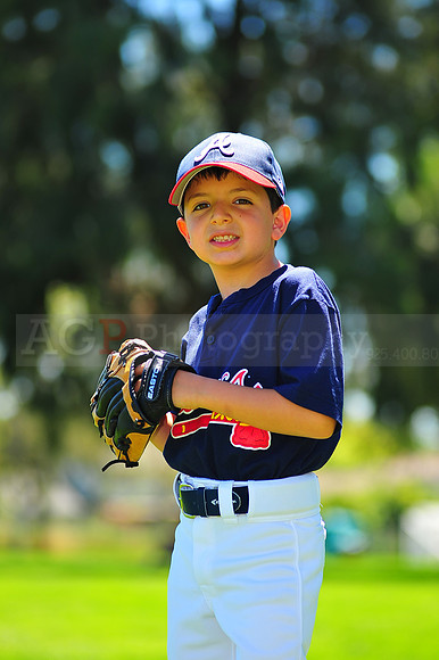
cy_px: 330
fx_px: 3296
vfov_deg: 11.4
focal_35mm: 180
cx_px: 220
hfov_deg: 7.6
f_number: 5
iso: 200
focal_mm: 180
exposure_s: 1/400
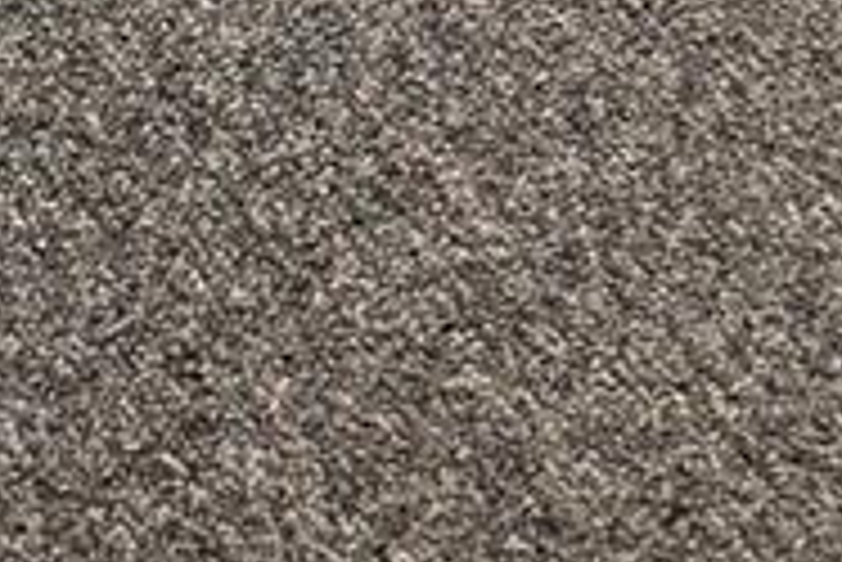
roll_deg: -1.0
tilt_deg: -16.4
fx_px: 4798
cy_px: -2504
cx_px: 1216
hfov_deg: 9.8
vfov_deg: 5.0
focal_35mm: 205
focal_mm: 6.76
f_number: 1.78
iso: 320
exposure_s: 1/120
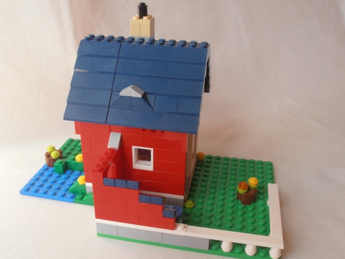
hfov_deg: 45.8
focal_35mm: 41
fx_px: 409
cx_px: 167
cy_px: 134
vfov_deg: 35.1
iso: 80
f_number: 3.9
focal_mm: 6.61
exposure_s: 1/125
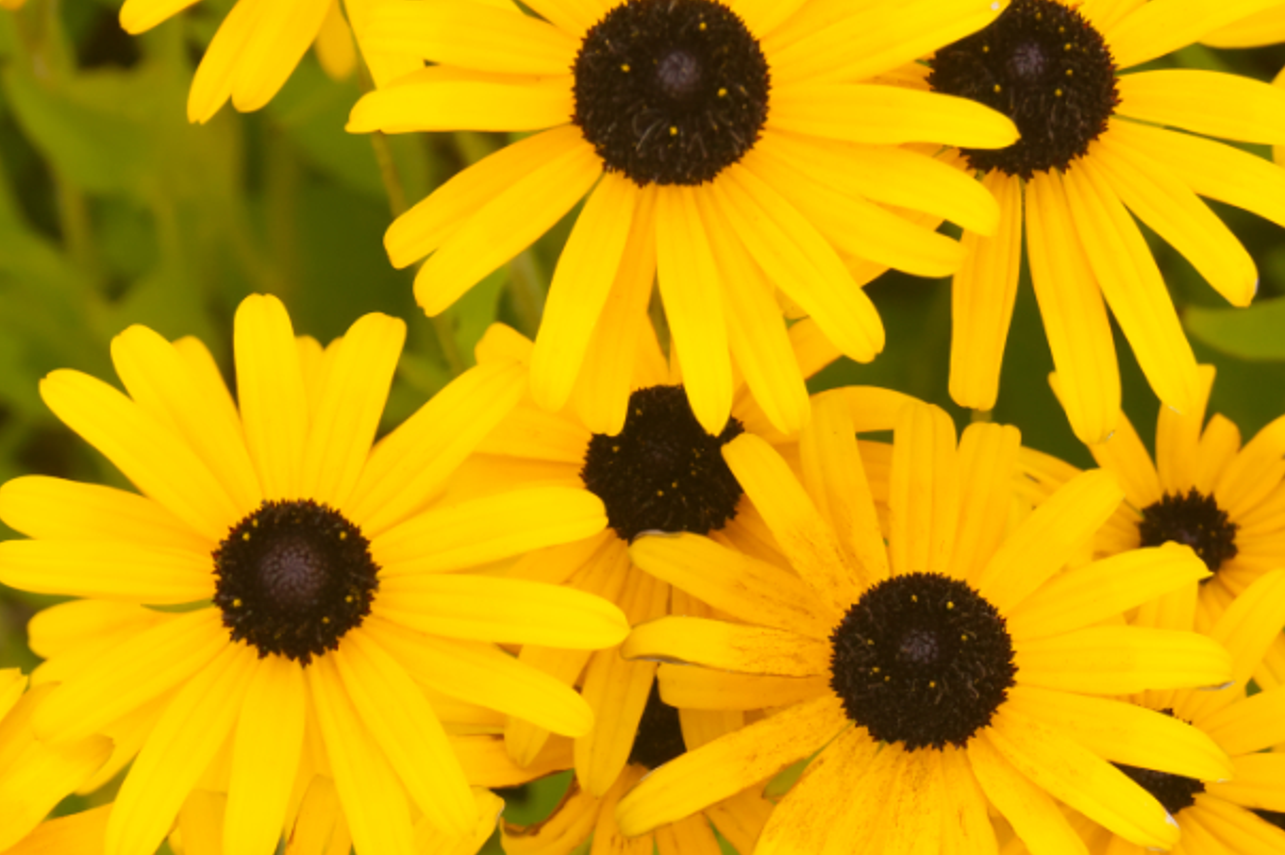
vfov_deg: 8.4
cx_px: 625
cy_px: 602
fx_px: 5850
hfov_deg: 12.5
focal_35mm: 164
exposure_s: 1/640
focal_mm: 55
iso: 640
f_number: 10
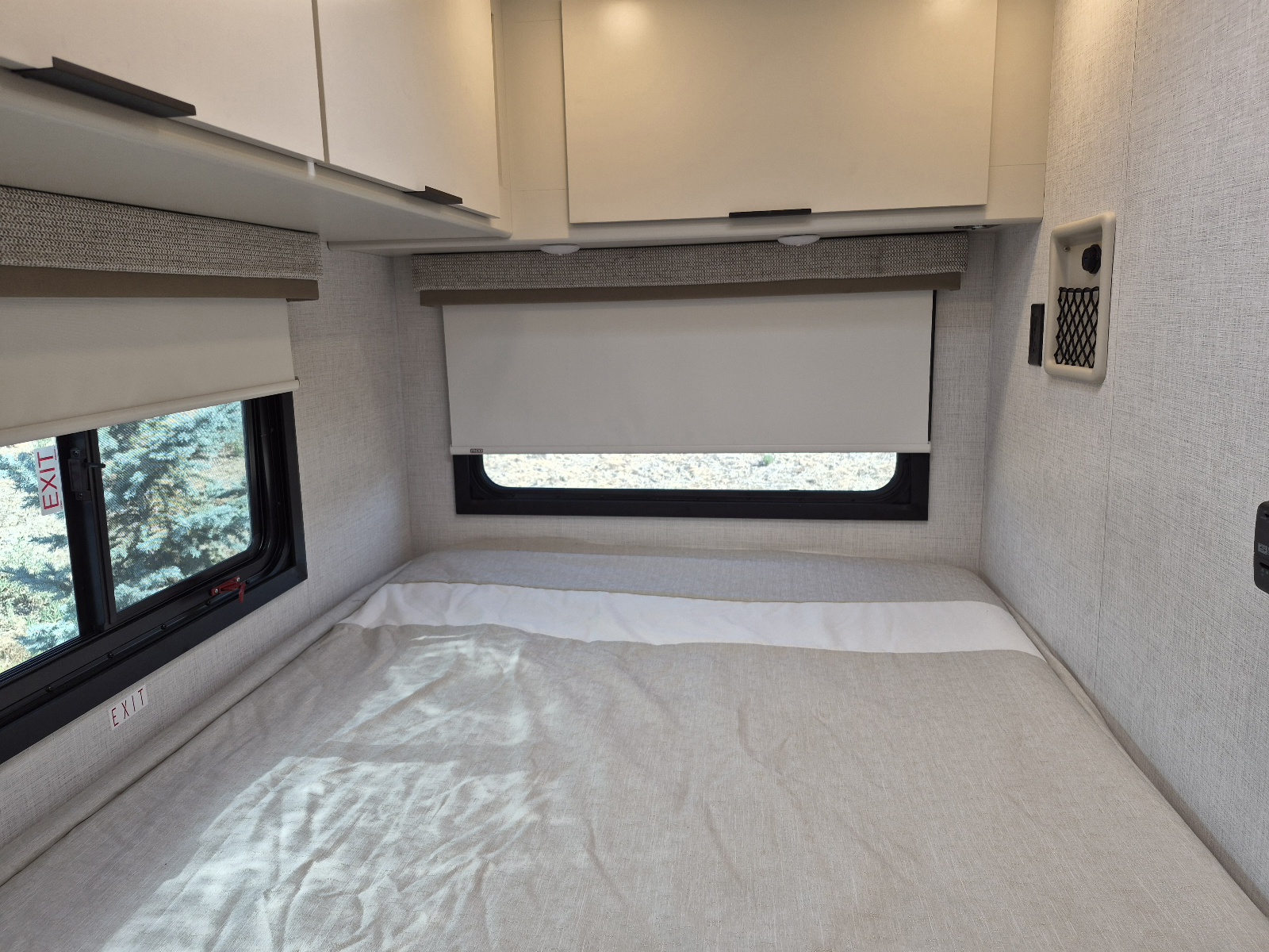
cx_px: 634
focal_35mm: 23
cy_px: 476
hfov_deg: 73.9
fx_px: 843
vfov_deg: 58.9
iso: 64
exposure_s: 1/182
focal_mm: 5.4
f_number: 1.8
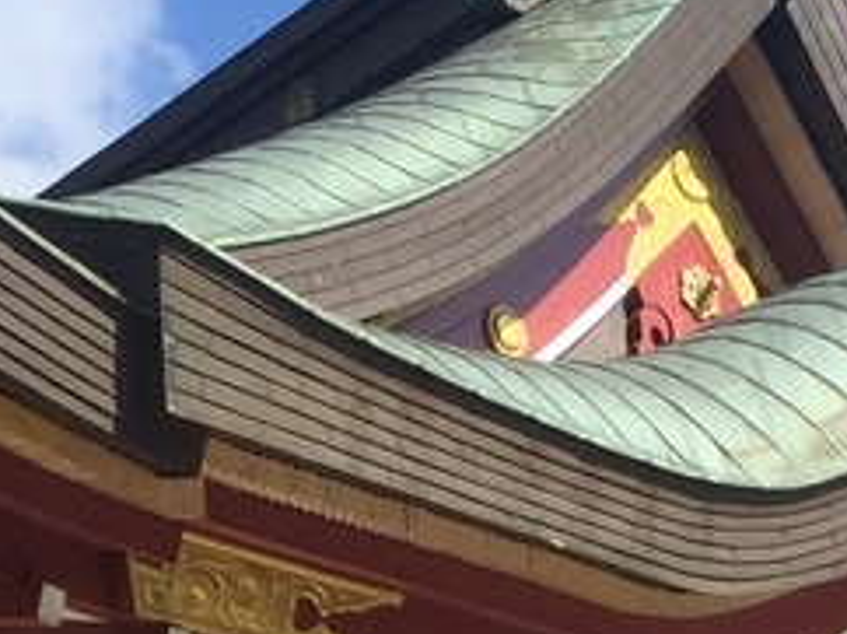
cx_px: 462
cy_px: 1279
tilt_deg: +13.8
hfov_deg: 13.7
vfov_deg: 9.6
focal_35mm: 144
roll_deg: +0.5
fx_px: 3520
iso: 32
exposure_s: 1/1236
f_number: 2.2
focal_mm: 4.15
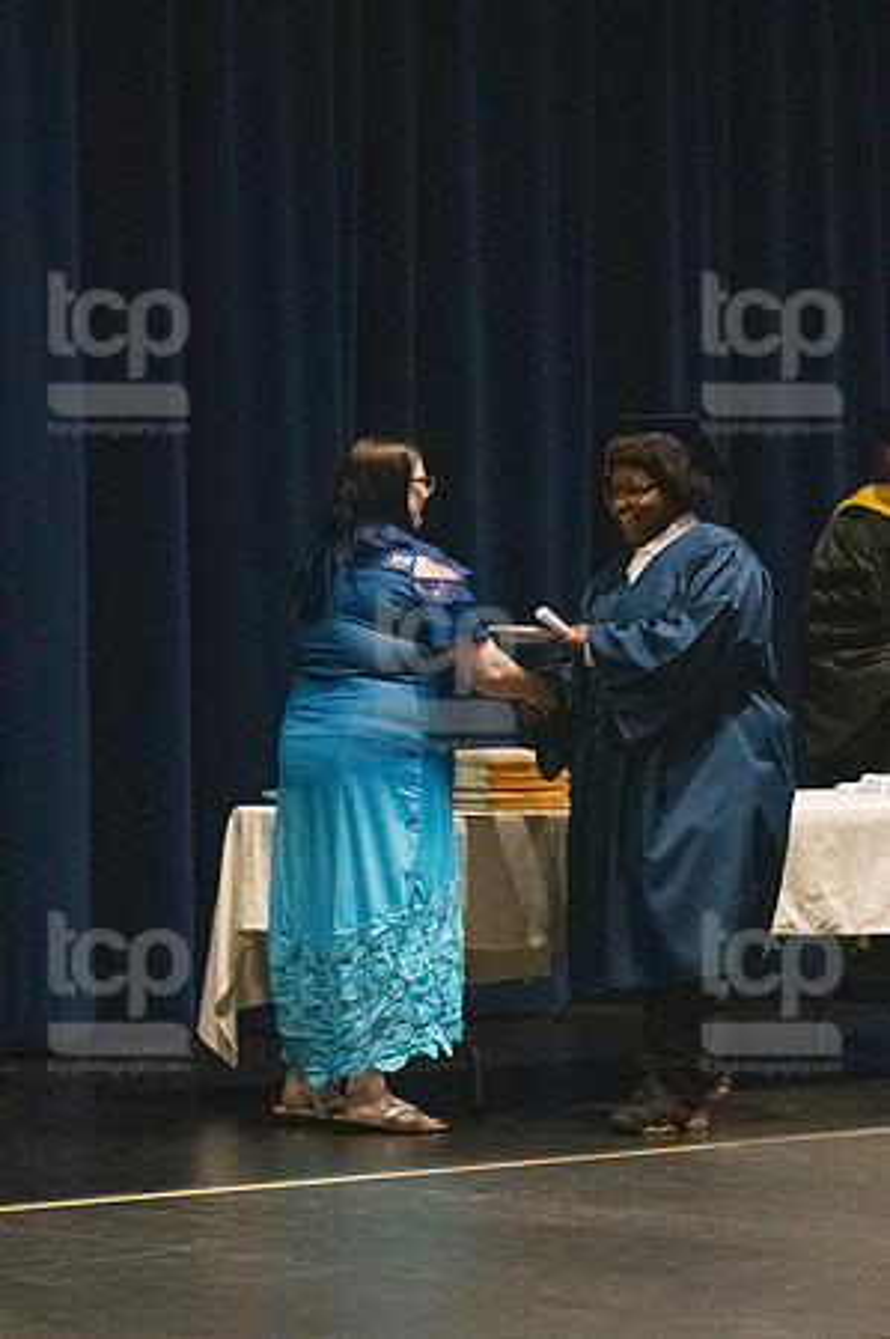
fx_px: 6132
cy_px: 670
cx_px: 445
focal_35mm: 165
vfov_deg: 12.5
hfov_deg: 8.3
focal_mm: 110
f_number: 3.2
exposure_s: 1/400
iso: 10000
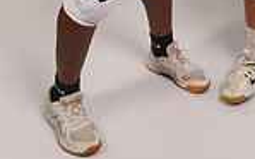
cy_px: -210
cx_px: 173
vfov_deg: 13.5
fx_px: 514
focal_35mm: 74
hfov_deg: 27.7
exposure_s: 1/125
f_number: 7.1
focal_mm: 24
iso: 200
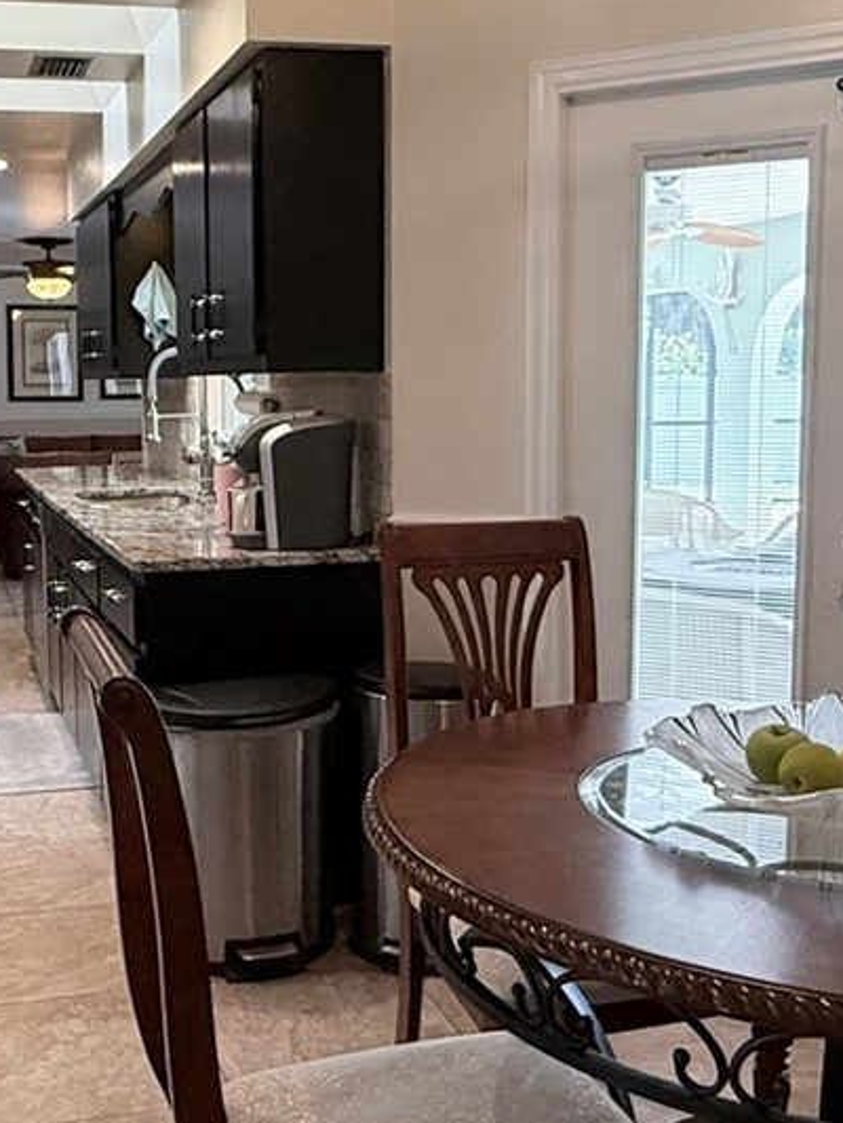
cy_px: 514
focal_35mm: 42
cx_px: 242
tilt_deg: -5.4
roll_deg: +1.1
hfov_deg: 33.9
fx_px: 1363
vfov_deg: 44.7
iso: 500
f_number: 2.2
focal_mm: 2.22
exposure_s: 1/120
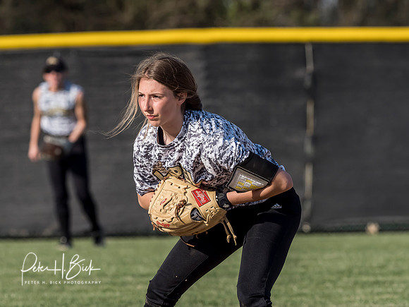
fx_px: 7101
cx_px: 204
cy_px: 154
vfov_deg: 2.5
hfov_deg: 3.3
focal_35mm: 601
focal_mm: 300
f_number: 6.3
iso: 400
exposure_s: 1/1600
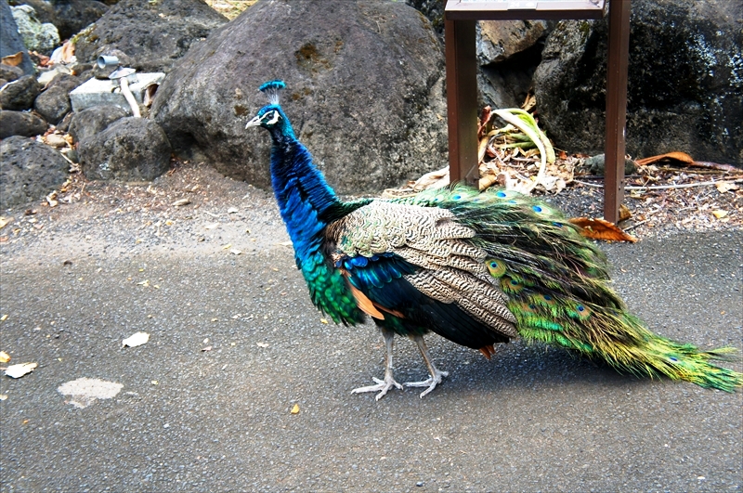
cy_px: 246
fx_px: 1082
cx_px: 372
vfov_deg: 25.7
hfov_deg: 37.9
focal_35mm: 52
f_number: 4.5
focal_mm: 35
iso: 640
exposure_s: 1/160
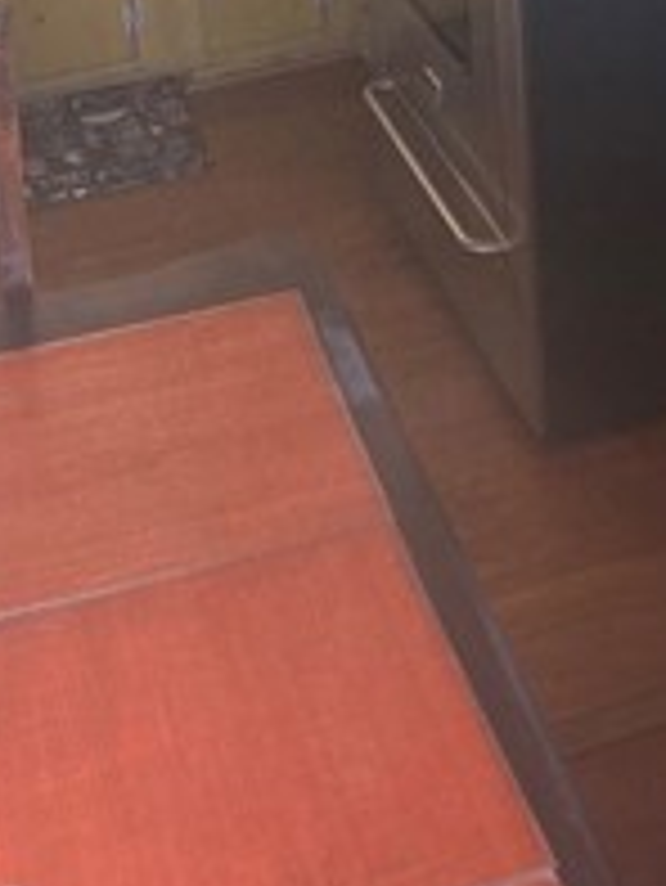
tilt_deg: -8.7
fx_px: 1999
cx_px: 657
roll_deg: +1.6
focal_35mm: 78
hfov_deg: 18.5
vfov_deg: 21.1
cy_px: -445
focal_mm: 6.76
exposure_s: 1/60
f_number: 1.78
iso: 160
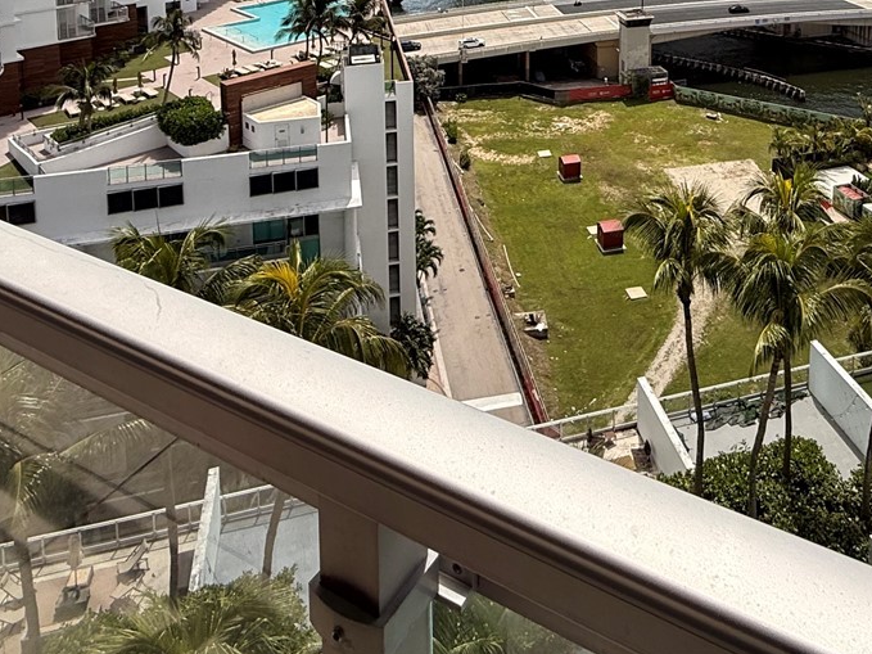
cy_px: -113
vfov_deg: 34.9
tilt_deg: -6.7
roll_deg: -1.1
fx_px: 831
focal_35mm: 33
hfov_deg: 54.4
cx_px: 570
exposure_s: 1/1901
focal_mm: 2.22
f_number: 2.2
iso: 50
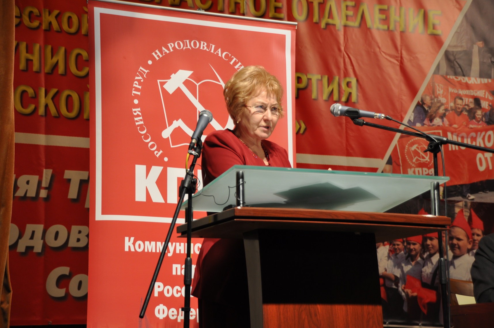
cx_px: 247
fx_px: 1275
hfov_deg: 21.9
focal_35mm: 93
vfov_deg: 14.7
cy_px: 164
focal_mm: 62
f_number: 4.8
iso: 400
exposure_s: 1/60
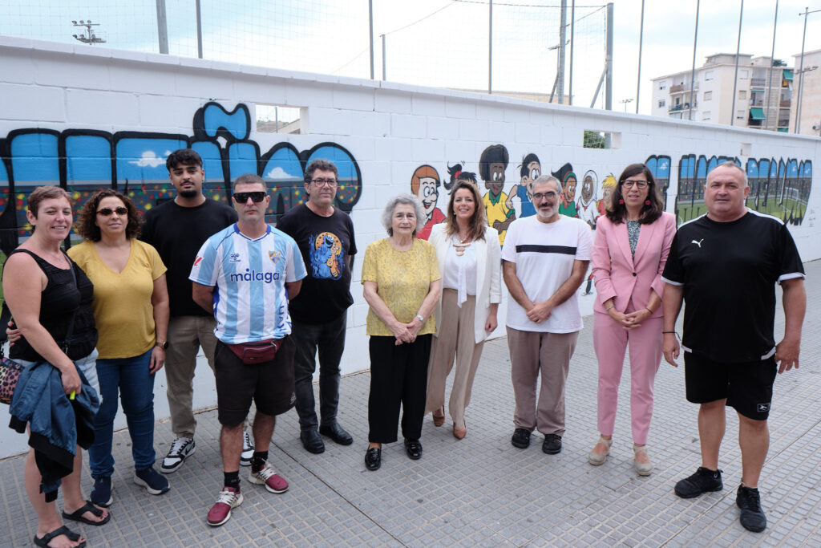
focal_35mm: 24
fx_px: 547
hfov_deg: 73.7
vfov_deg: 53.1
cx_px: 410
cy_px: 274
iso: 800
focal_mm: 16
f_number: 8
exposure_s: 1/250
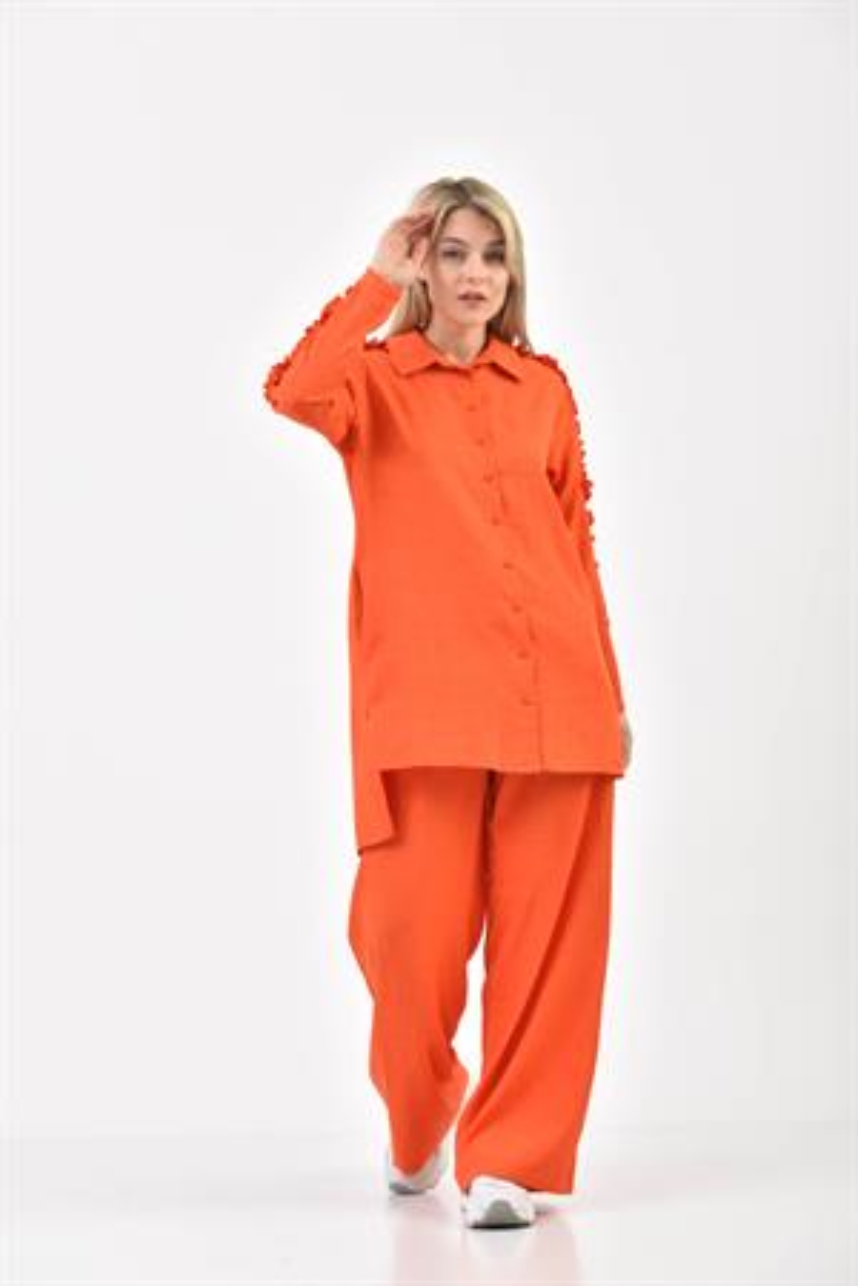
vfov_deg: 22.6
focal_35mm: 90
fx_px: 3217
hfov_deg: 15.2
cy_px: 643
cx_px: 429
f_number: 6.3
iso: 100
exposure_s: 1/160
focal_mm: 90
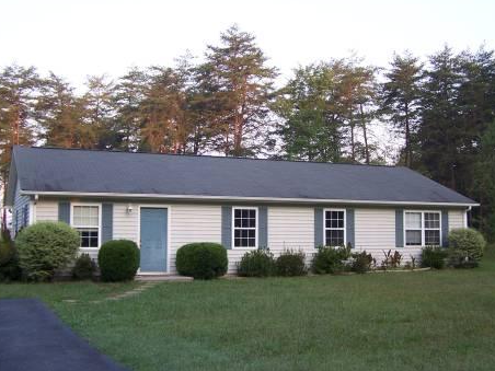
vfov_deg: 33.6
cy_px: 179
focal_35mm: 43
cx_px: 246
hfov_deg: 43.9
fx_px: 615
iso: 80
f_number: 2.8
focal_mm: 6.3
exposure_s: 1/125
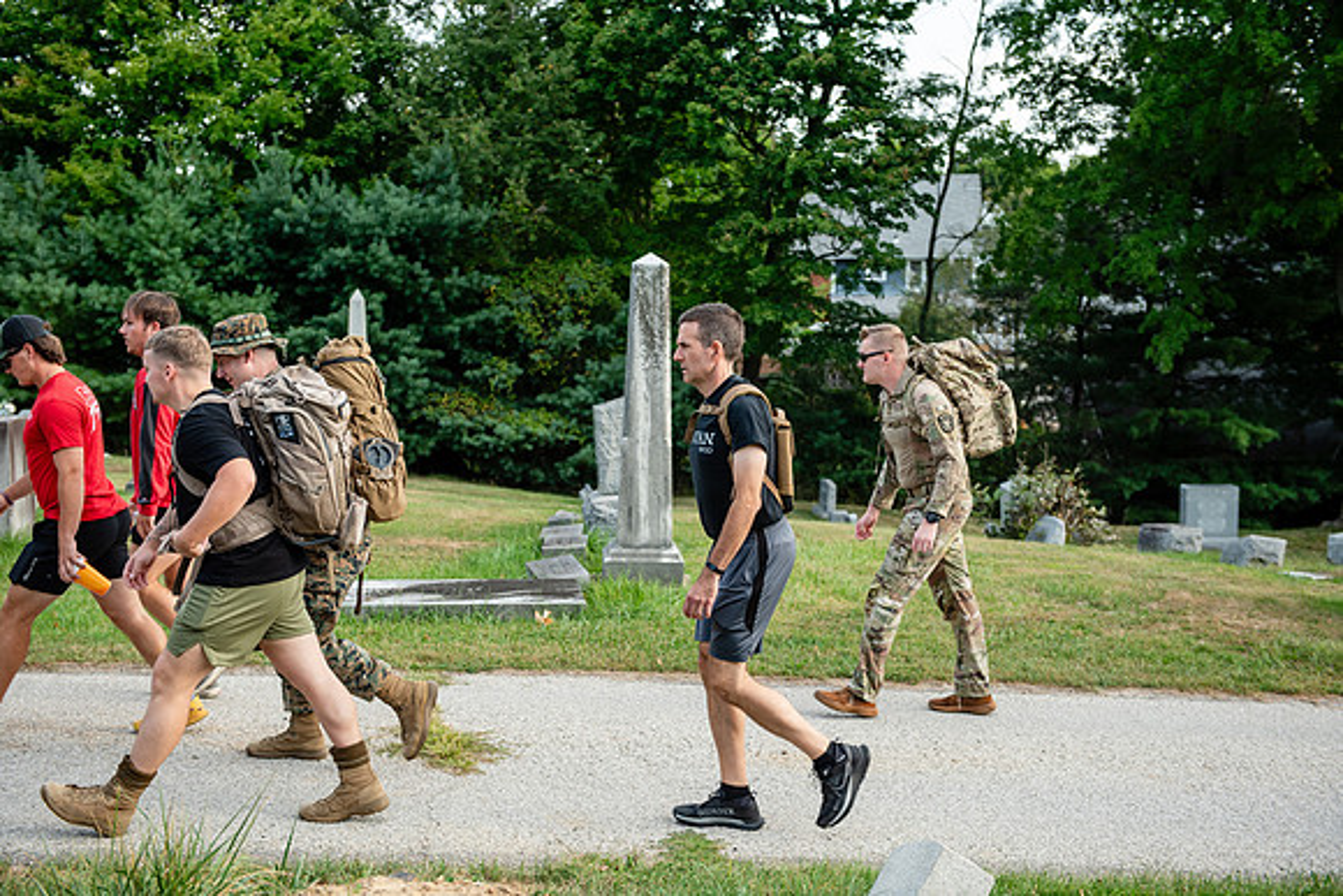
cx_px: 672
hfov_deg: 39.6
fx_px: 1866
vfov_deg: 27.0
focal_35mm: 50
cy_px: 448
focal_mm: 50
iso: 200
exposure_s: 1/400
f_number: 4
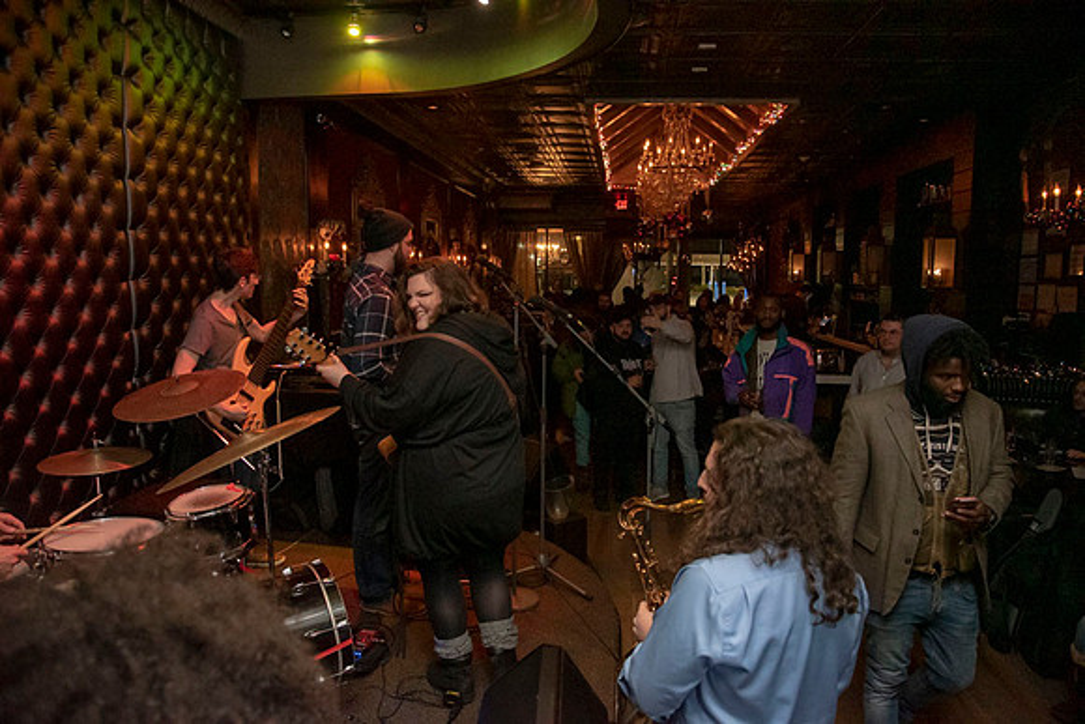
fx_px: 723
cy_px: 362
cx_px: 542
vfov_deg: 53.2
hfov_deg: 73.7
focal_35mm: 24
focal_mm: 24
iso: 6400
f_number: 4
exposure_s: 1/200
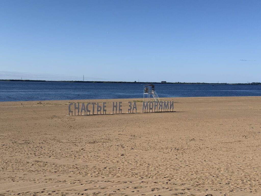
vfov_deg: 30.3
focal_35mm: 48
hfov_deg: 39.7
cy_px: 98
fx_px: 362
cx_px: 130
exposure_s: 1/7143
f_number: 1.78
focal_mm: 6.76
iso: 64
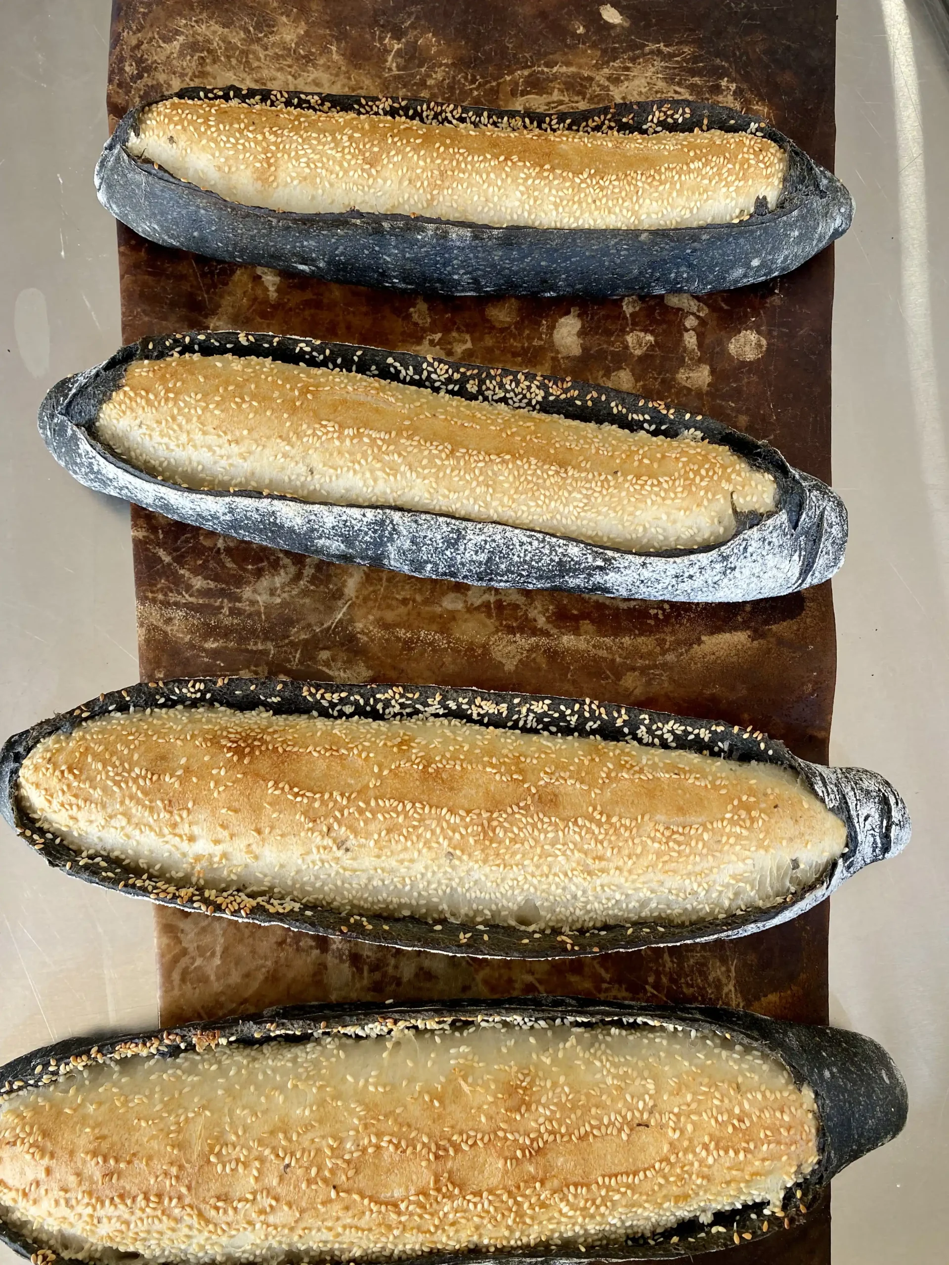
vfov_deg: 67.3
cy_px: 632
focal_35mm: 26
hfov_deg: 53.1
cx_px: 474
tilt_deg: -75.9
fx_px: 950
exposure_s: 1/121
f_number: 1.8
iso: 80
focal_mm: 4.25
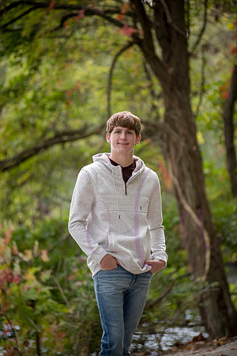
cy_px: 178
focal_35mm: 170
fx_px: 1679
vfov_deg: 12.1
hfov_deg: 8.1
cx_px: 118
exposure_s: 1/640
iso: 800
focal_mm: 170
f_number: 3.2
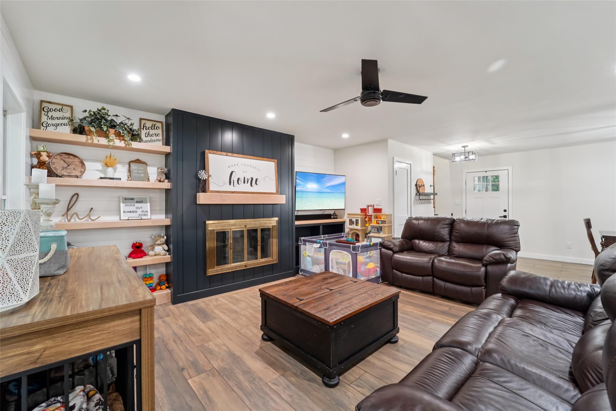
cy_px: 206
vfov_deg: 81.2
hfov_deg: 104.3
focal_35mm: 14
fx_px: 240
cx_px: 308
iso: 500
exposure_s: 1/6
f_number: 8
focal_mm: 14
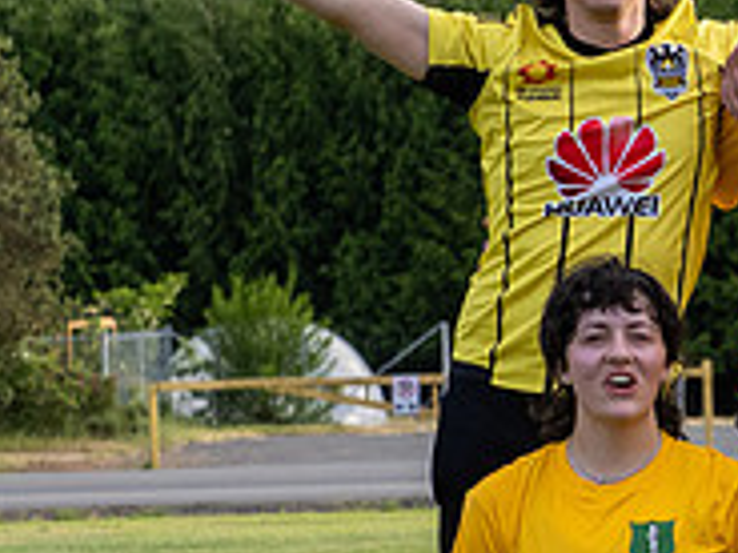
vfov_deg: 4.5
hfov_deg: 6.0
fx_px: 6972
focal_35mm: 327
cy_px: 315
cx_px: 1127
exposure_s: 1/1250
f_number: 4.5
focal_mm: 52
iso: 800
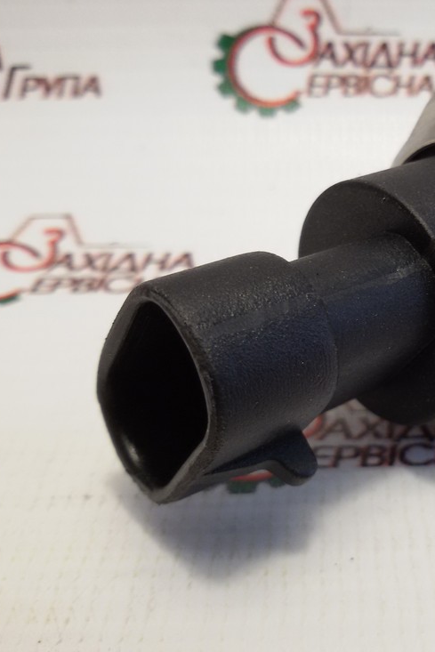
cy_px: 331
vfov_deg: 44.5
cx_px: 403
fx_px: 797
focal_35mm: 44
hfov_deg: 29.1
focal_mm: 2.93
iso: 40
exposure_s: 1/33
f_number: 2.4
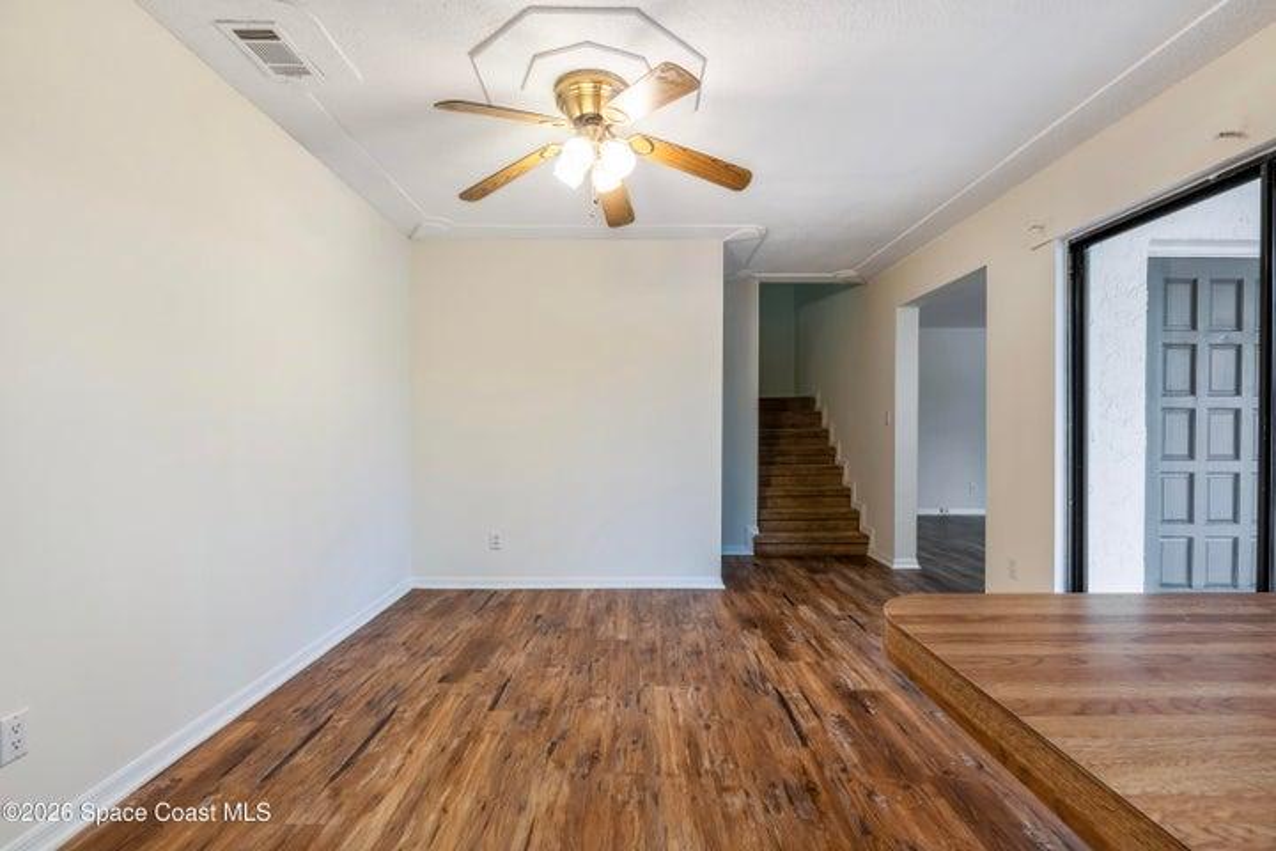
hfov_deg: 95.0
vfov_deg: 72.1
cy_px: 426
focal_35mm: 16
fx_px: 585
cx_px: 638
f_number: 9
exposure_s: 1/60
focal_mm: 11
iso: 250
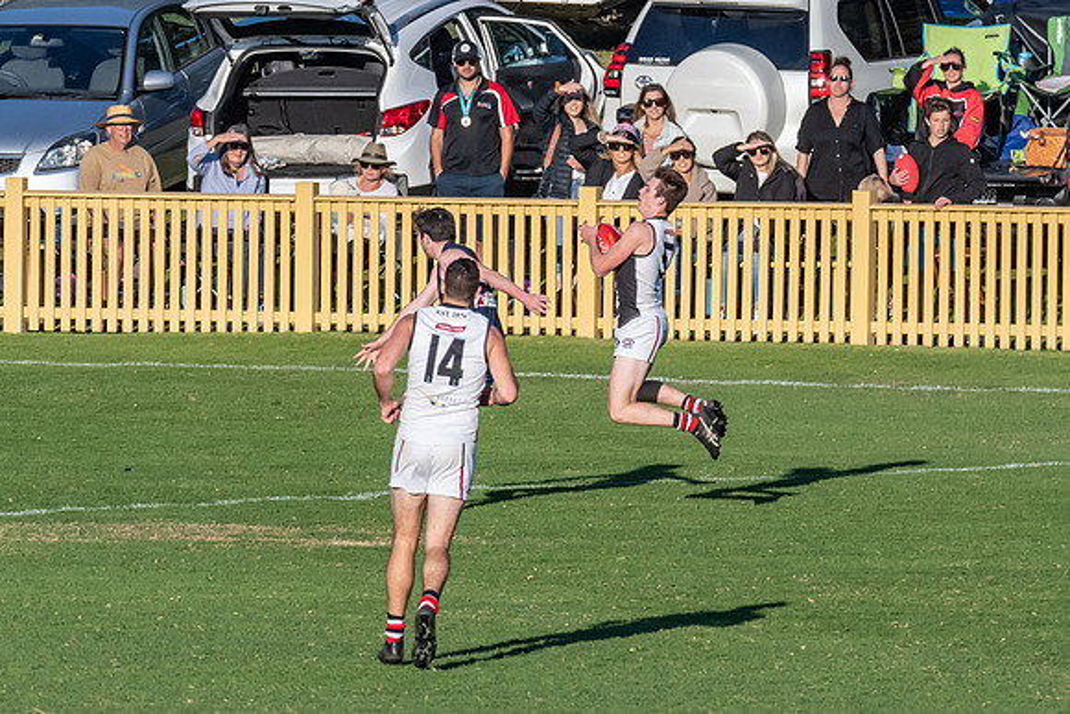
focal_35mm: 772
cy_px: 207
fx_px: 22954
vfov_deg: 1.8
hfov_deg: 2.7
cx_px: 520
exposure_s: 1/3200
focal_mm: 320
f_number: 10
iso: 800
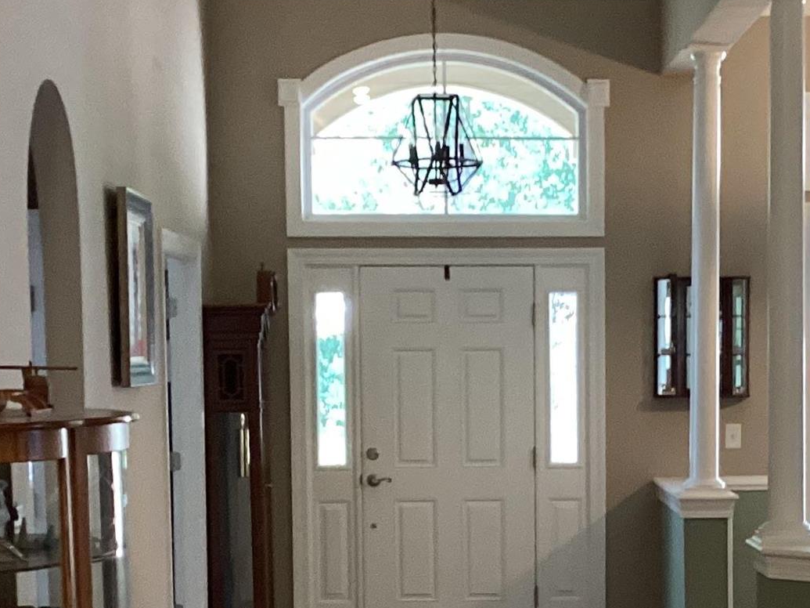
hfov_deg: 21.2
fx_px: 2153
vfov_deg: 15.9
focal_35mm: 92
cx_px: 577
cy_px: 532
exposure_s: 1/50
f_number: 2.4
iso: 250
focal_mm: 3.3
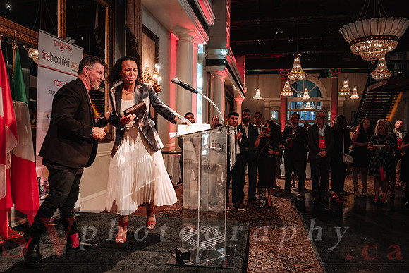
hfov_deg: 59.8
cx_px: 204
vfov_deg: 41.9
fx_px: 356
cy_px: 147
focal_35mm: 31
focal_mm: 19.1
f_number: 5
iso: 800
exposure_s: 1/60
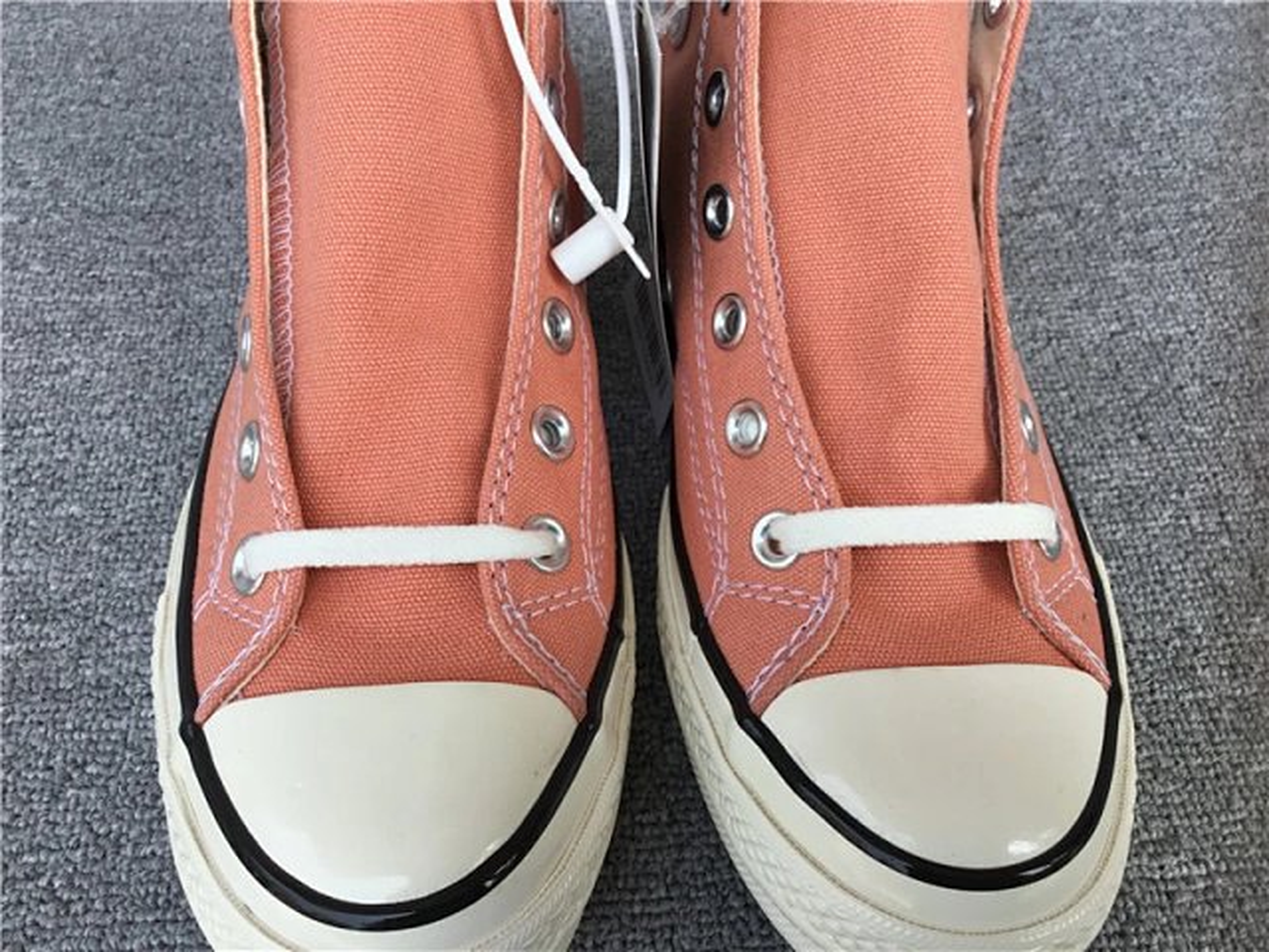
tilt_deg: -53.3
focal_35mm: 31
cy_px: 476
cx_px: 634
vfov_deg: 45.4
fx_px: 1136
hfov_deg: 58.4
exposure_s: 1/436
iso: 25
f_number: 2.4
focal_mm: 3.3
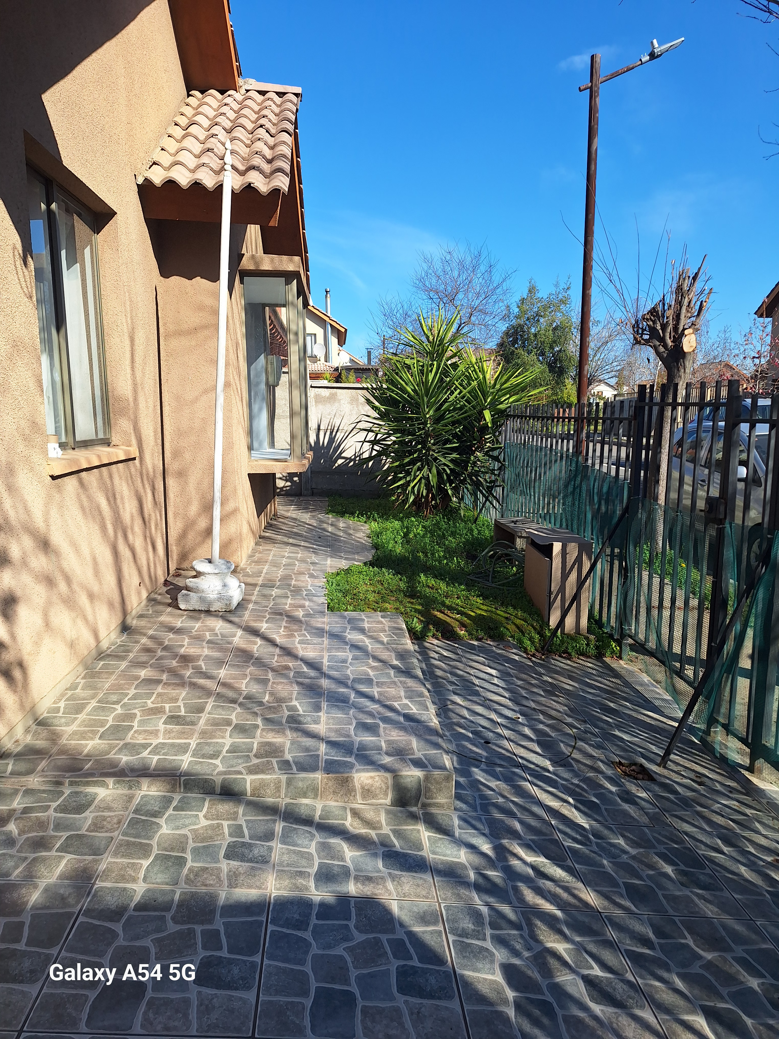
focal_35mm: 23
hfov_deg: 58.9
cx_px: 390
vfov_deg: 73.9
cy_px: 520
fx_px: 690
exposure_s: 1/1957
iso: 40
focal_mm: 5.54
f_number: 1.8
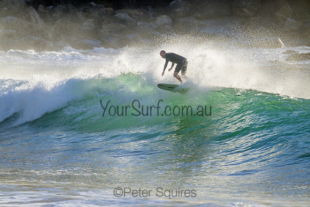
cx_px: 155
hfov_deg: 2.6
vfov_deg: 1.7
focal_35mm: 800
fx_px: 6890
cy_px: 104
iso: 900
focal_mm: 800
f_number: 11
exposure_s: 1/2000
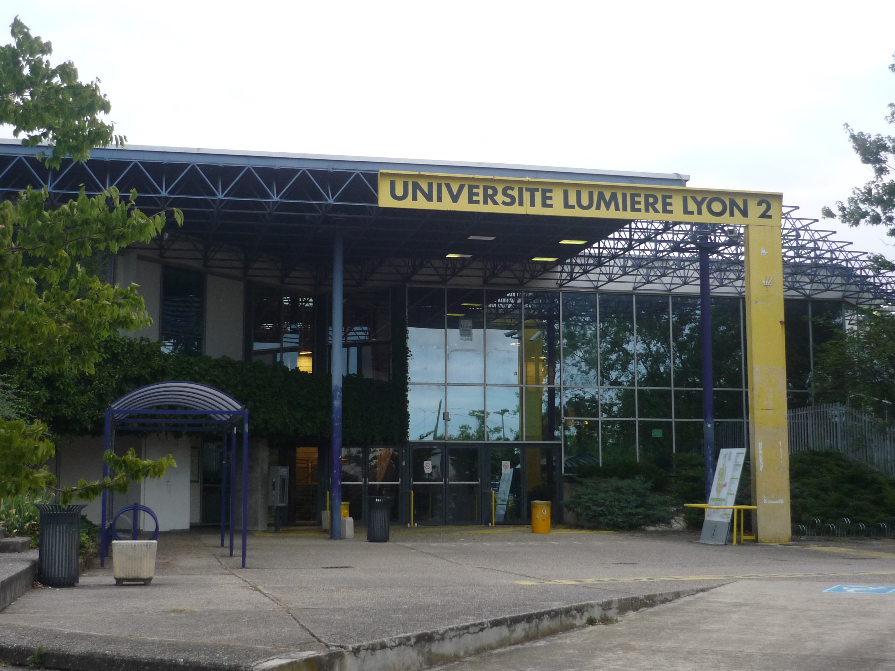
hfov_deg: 42.9
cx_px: 448
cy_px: 336
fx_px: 1138
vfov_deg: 32.9
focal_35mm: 44
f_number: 3
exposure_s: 1/40
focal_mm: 7.2
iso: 160
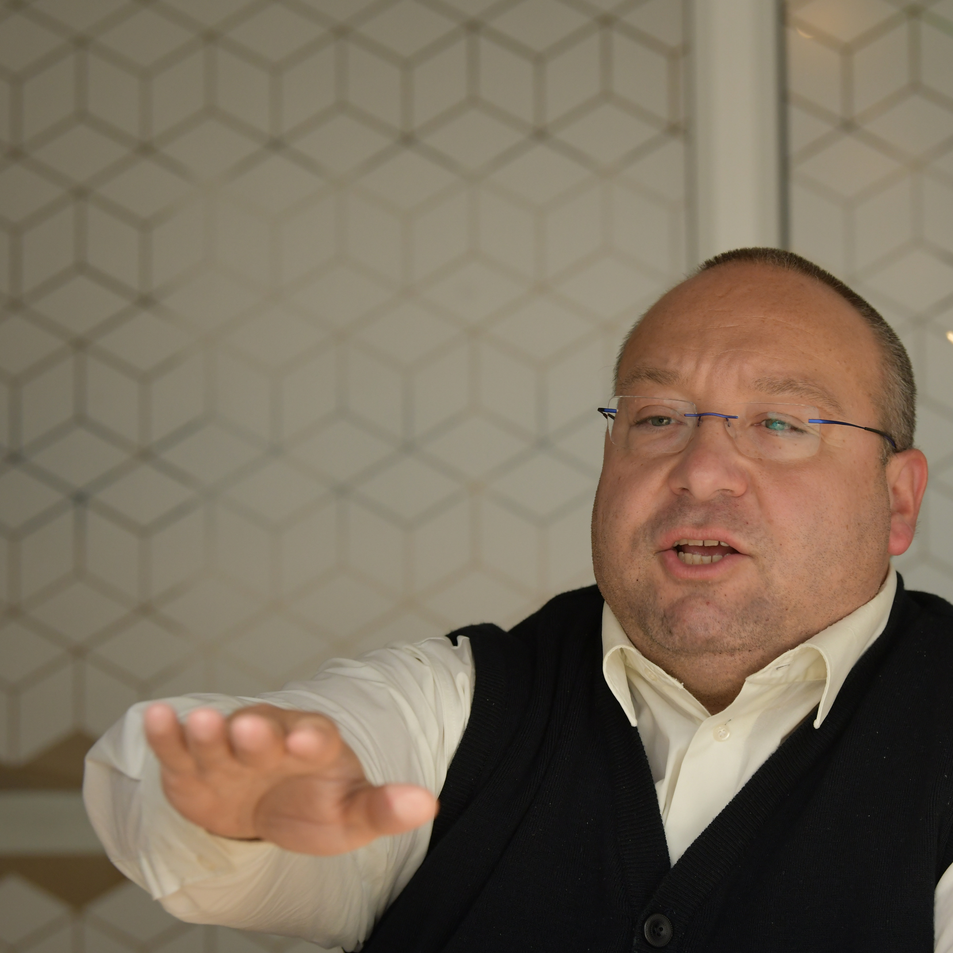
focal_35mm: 141
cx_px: 614
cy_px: 477
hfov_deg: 12.4
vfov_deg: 12.4
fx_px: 4392
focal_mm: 110
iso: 1000
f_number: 5
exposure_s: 1/250
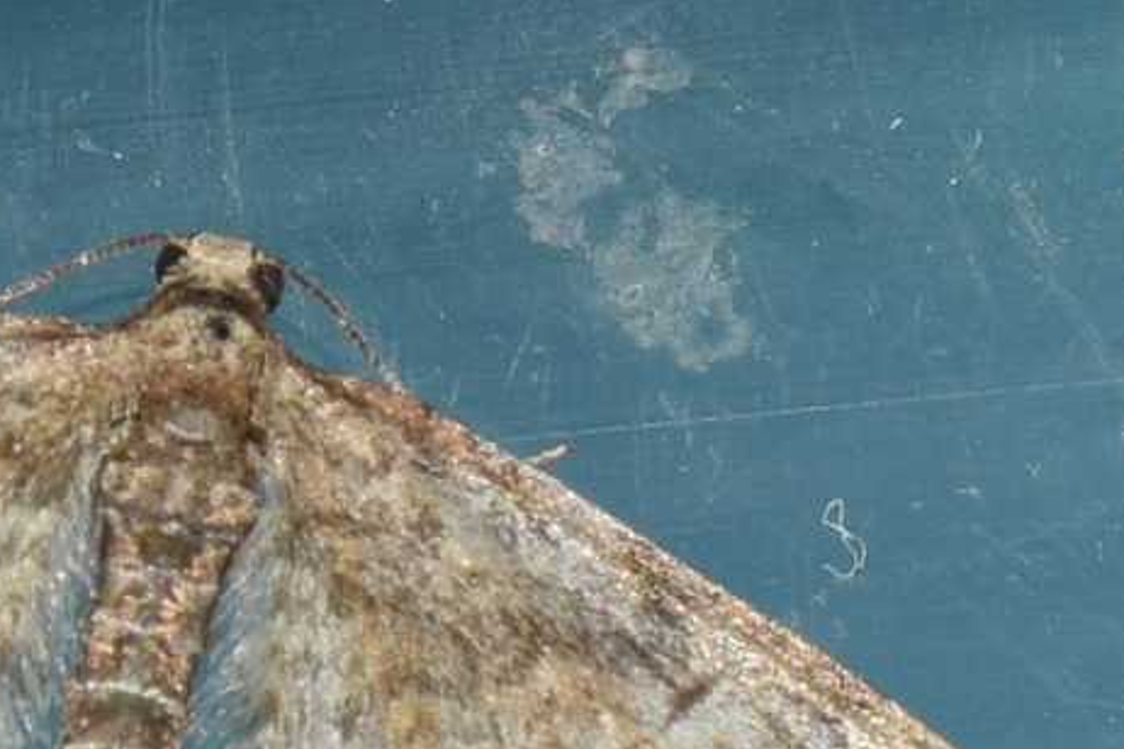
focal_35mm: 435
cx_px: 164
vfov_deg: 3.2
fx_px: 13581
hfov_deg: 4.7
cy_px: 499
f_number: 13
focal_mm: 140
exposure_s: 1/160
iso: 100
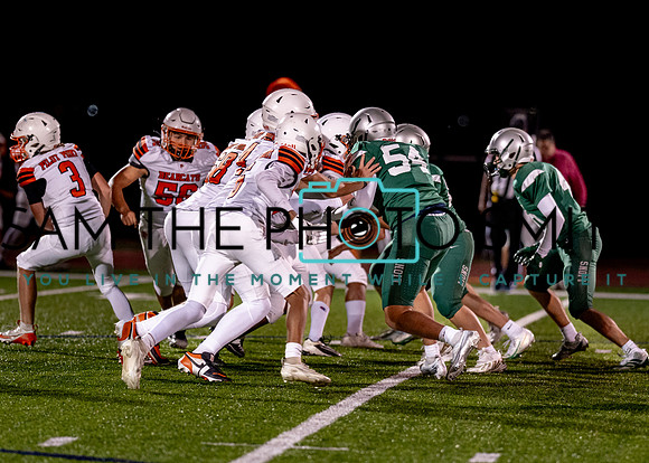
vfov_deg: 5.2
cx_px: 386
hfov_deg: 7.3
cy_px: 235
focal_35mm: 274
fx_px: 5054
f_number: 1.8
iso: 1600
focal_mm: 135
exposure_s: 1/1250
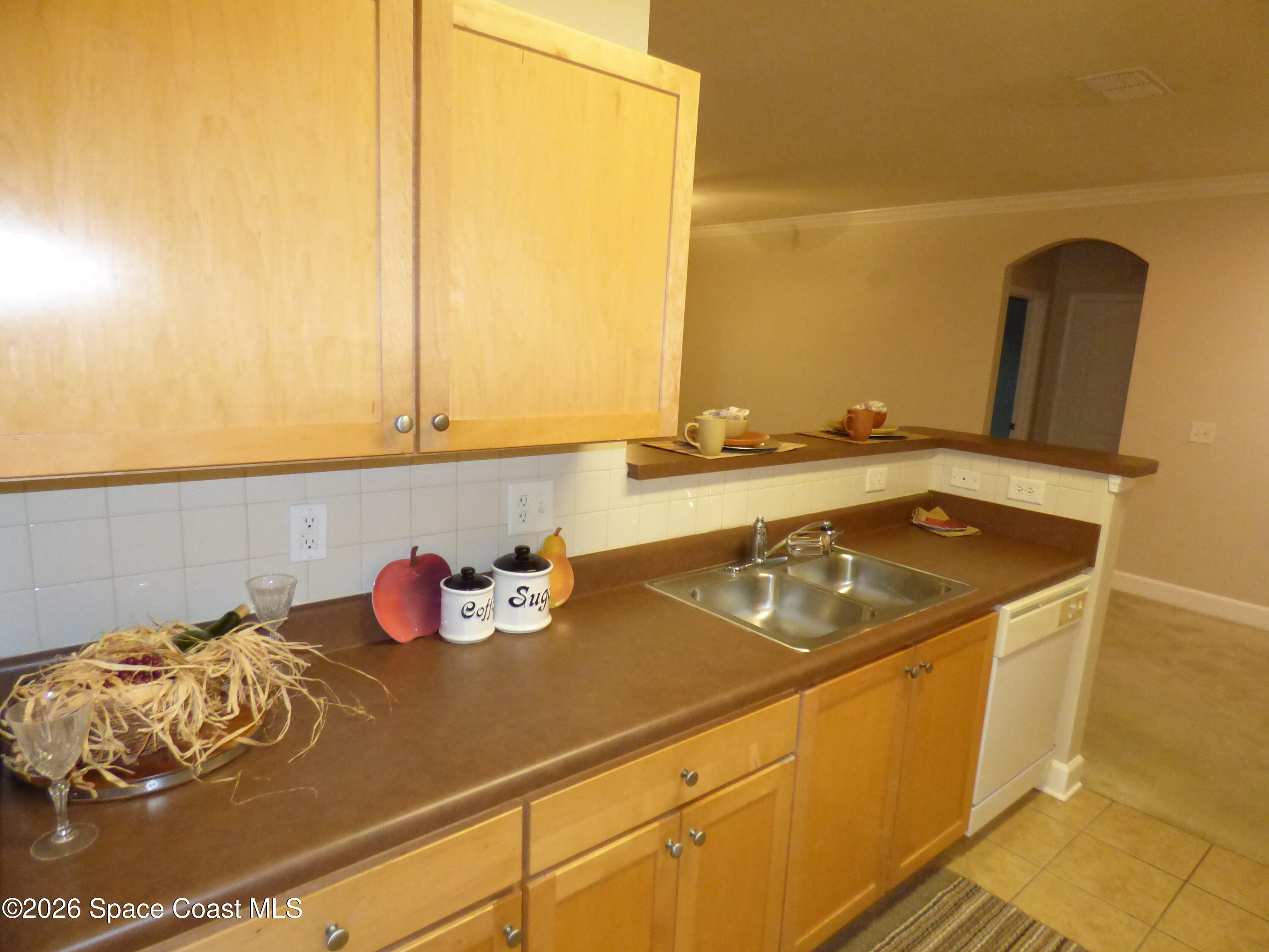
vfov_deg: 66.0
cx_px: 634
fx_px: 733
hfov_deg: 81.7
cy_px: 476
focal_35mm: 20
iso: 800
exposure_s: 1/60
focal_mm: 3.58
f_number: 2.8
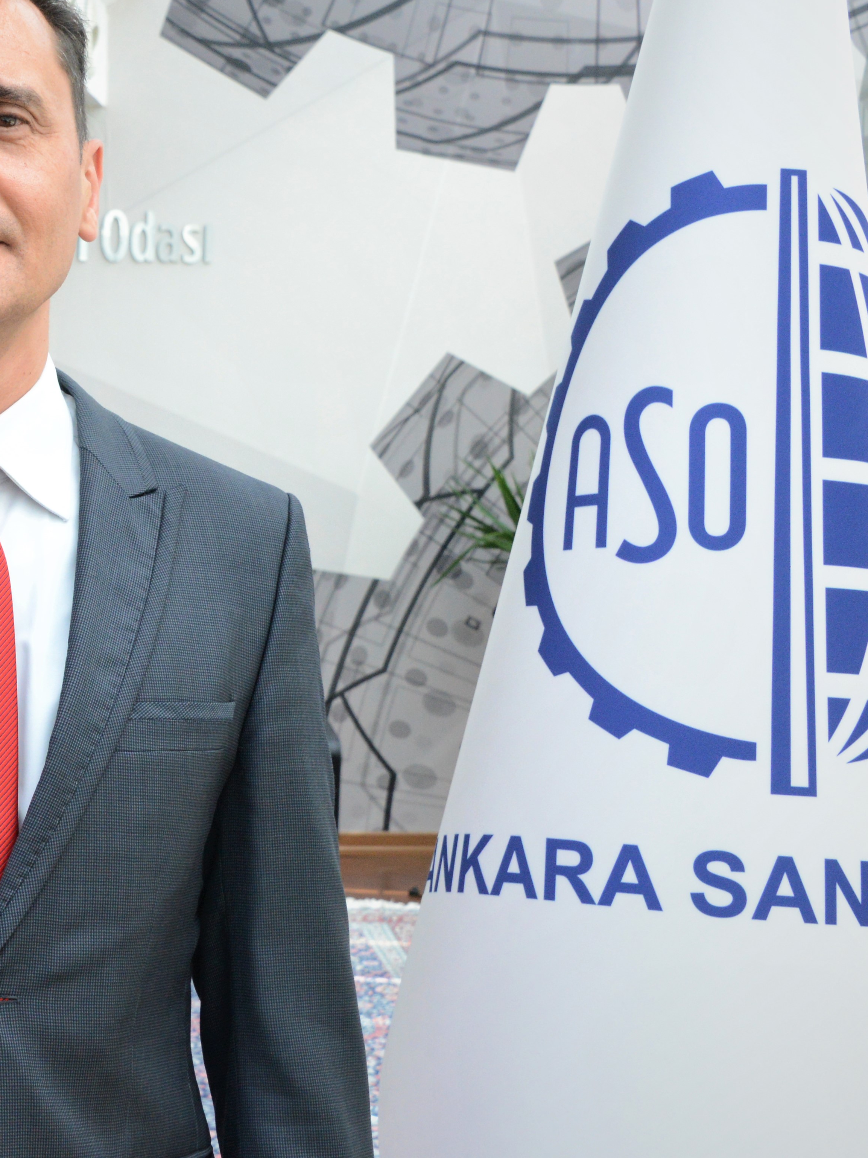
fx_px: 2641
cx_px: -55
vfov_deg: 24.7
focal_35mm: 79
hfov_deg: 18.1
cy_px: 457
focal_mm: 42
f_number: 10
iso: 2500
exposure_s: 1/125
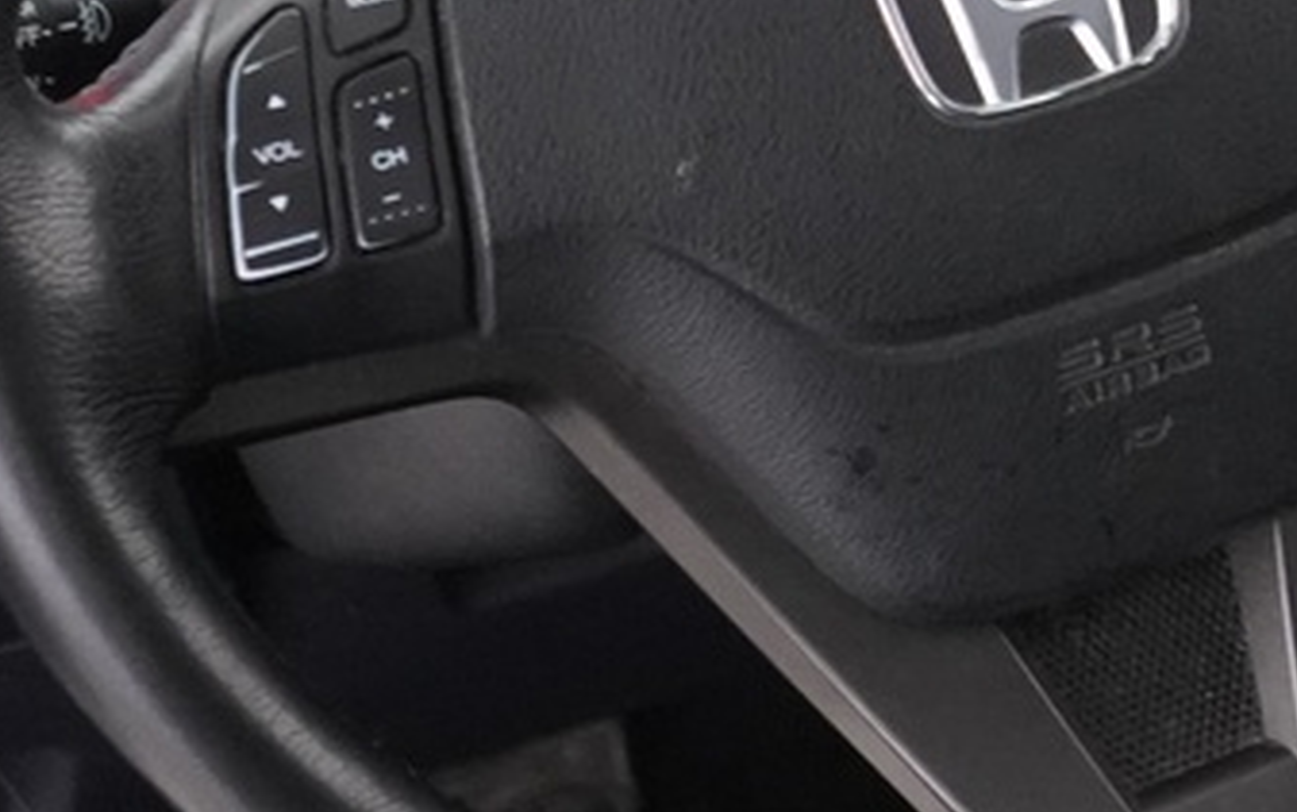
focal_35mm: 137
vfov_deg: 9.5
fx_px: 4845
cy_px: 58
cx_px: 1767
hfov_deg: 14.5
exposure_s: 1/40
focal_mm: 28
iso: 5000
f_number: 3.5
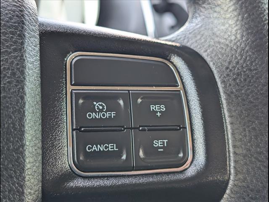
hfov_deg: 38.9
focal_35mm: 49
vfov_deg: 29.7
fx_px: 381
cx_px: 134
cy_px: 101
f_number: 1.68
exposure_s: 1/370
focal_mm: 6.9
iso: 463
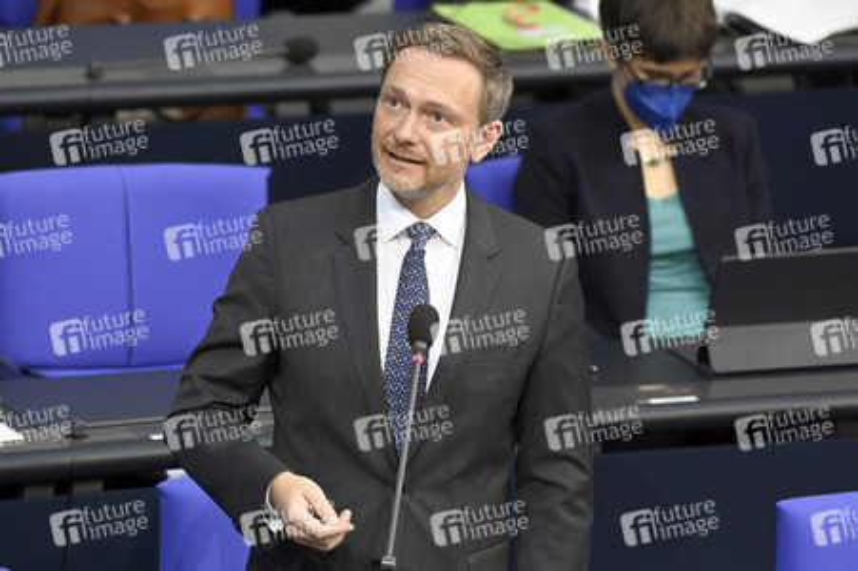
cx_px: 429
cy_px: 286
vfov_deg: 3.4
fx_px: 9526
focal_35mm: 400
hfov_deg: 5.2
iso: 8000
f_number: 5.6
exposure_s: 1/200
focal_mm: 400
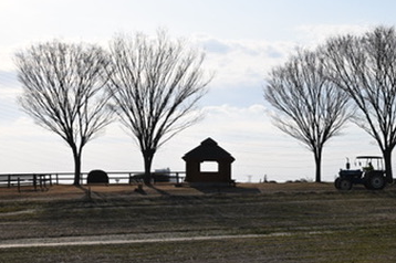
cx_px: 260
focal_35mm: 77
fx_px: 846
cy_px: 140
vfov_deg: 17.7
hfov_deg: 26.2
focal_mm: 34
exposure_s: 1/1600
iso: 160
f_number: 6.3
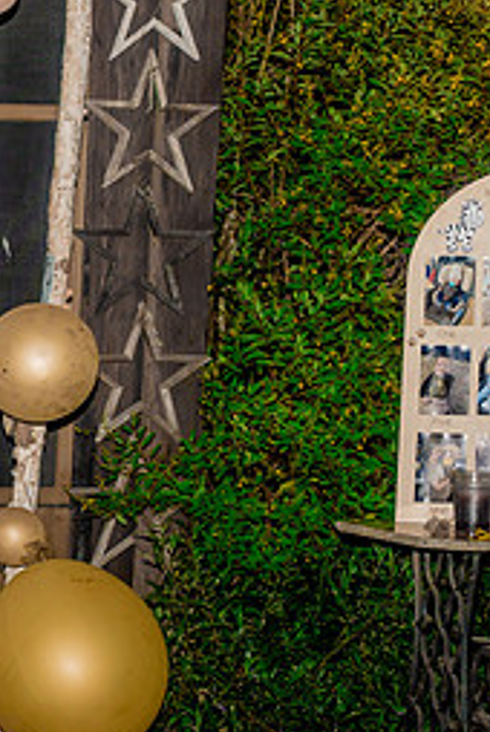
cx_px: -317
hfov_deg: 11.4
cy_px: 500
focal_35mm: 114
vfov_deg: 17.9
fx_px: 2321
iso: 2000
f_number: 3.2
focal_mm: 50
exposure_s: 1/200
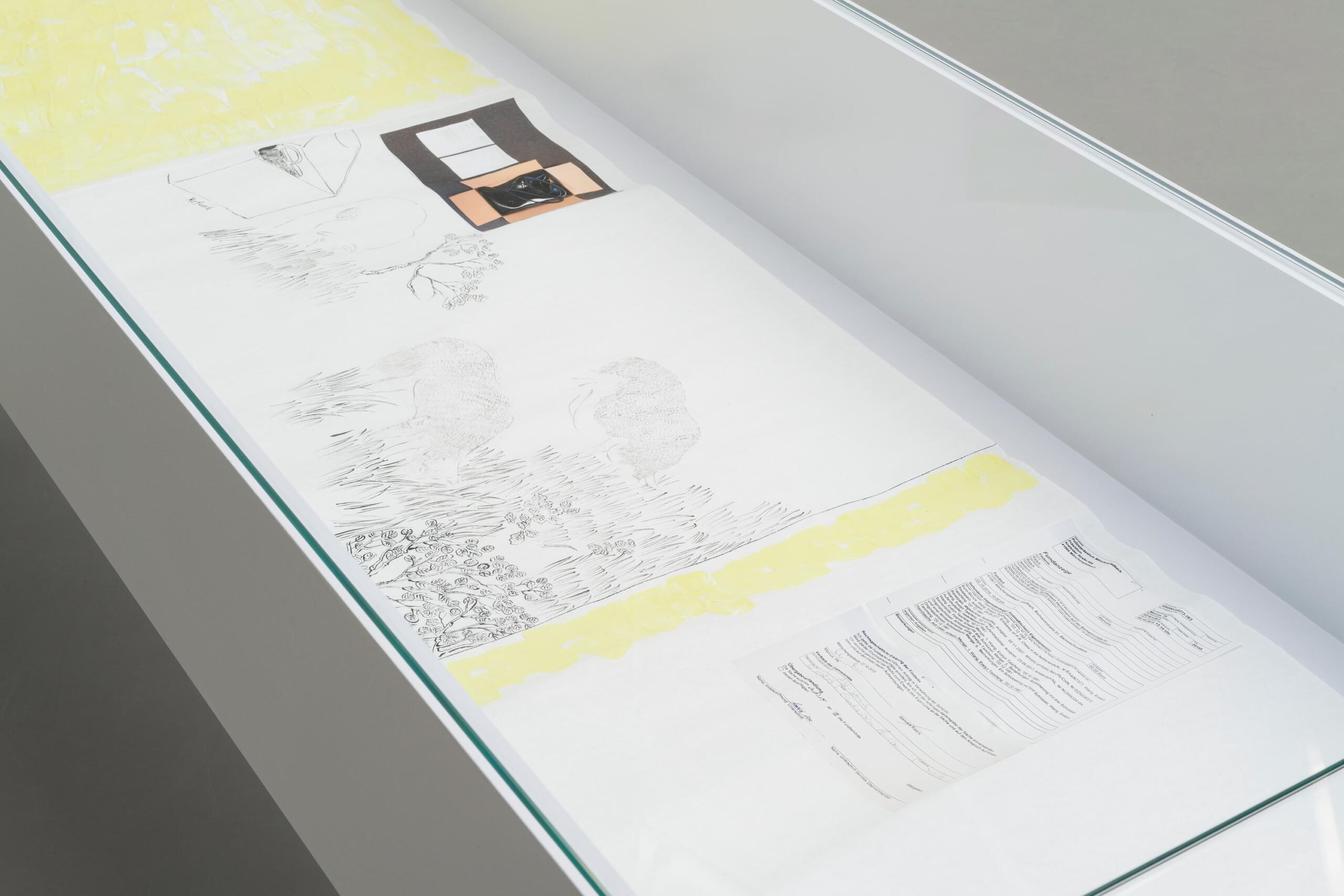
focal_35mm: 55
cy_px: 448
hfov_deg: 36.2
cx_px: 672
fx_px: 2054
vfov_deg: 24.6
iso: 200
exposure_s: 1/5
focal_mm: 55
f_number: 16
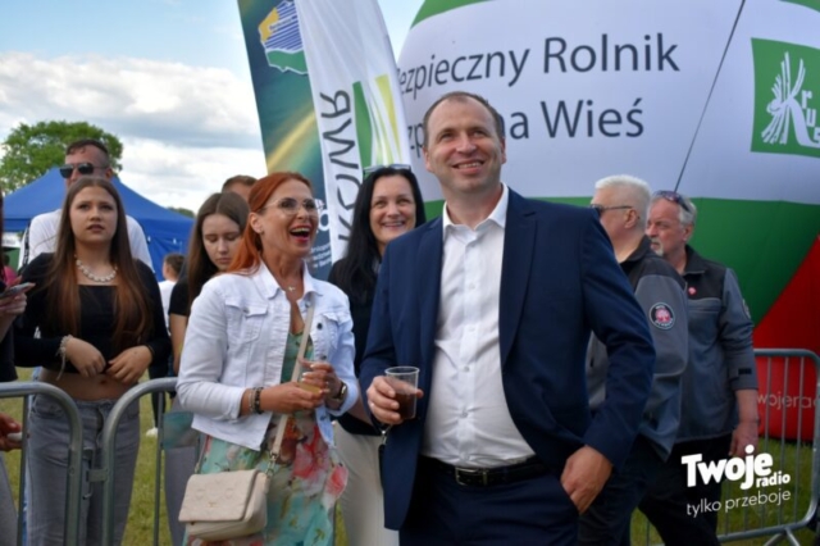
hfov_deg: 41.1
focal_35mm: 48
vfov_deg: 28.0
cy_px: 273
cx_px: 410
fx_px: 1093
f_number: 4.5
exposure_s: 1/1000
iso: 400
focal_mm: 32
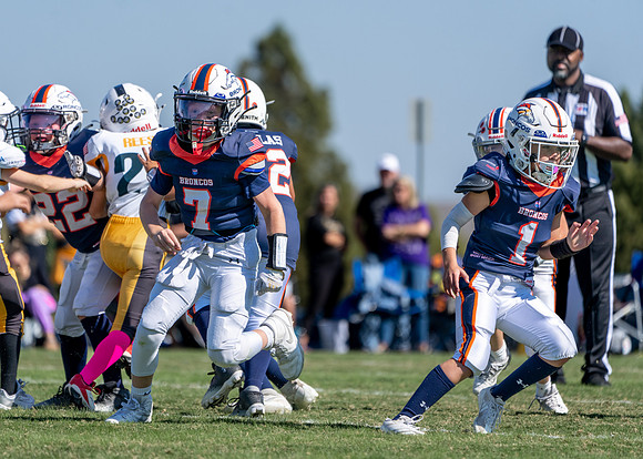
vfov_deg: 3.2
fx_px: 8154
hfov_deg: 4.5
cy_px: 215
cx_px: 277
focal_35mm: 447
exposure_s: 1/1600
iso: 200
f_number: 5.6
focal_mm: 400
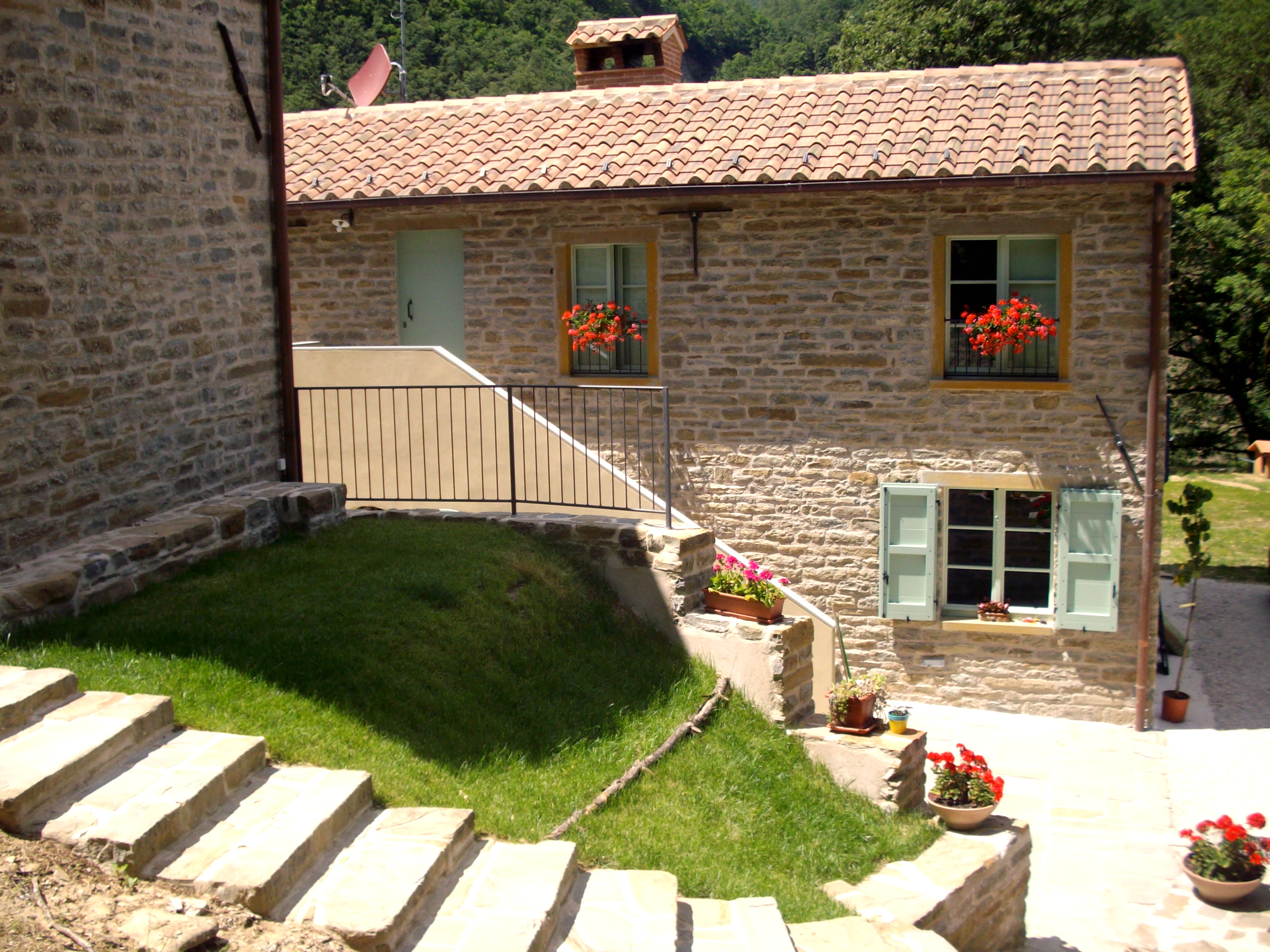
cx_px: 635
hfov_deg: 50.1
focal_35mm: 37
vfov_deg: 38.7
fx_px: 1357
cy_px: 476
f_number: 5.6
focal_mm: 6.2
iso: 80
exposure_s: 1/200
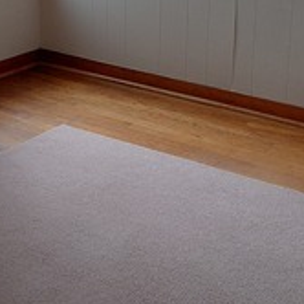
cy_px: 50
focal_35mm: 89
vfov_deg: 19.3
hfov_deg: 19.5
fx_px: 884
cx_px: 178
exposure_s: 1/120
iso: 200
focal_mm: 4.69
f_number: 1.8
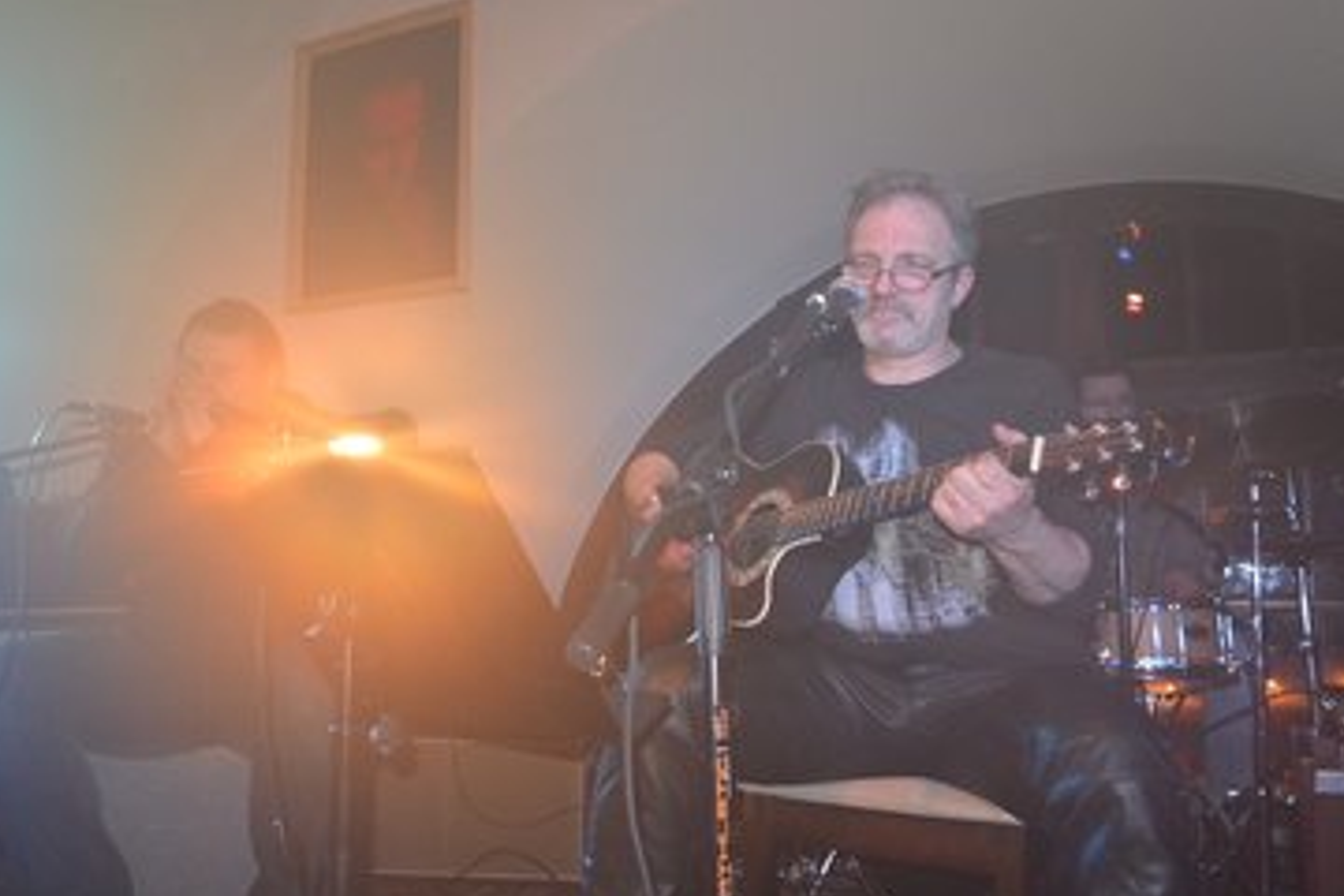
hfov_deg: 61.9
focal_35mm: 30
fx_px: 1120
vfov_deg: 43.6
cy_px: 427
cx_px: 657
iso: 900
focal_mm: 10
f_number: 3.5
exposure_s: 1/60
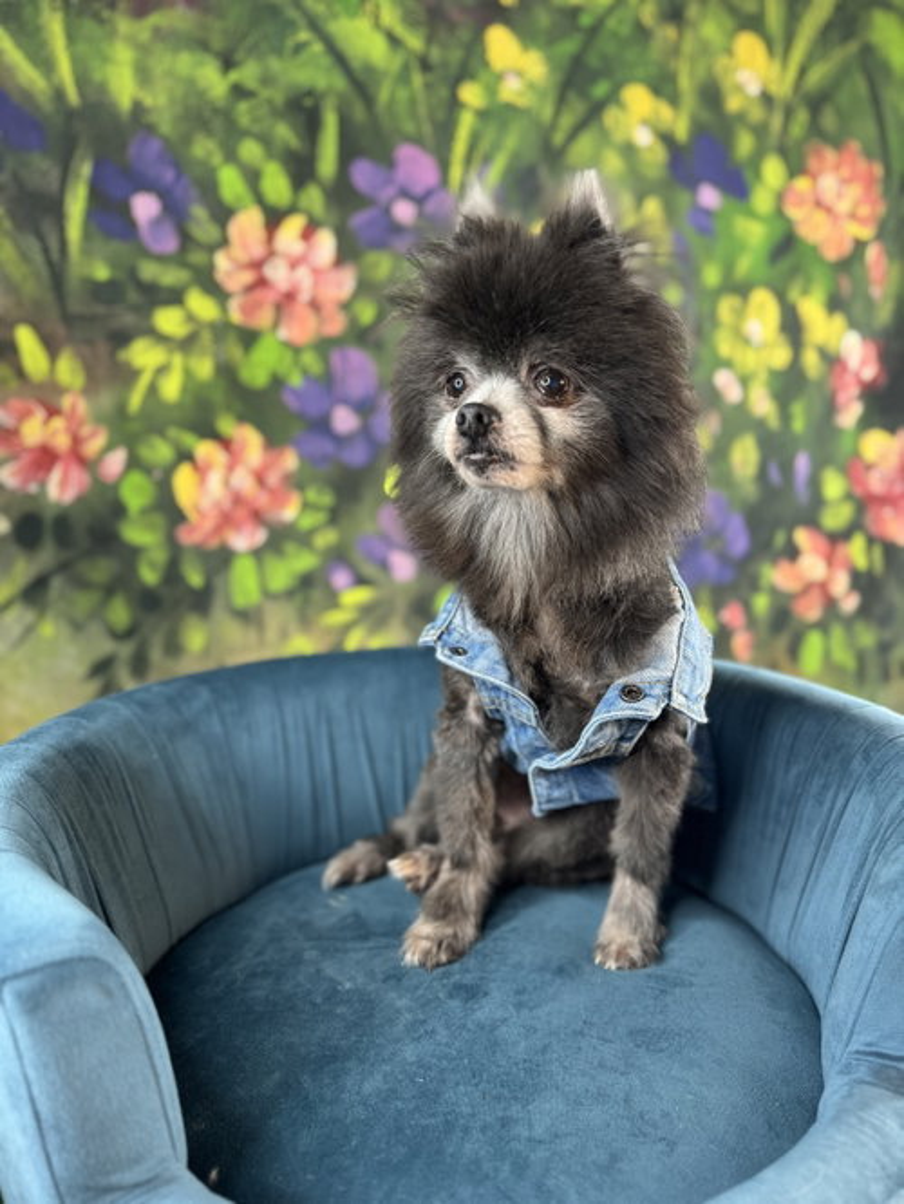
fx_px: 835
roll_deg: -1.1
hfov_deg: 56.8
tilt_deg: -12.6
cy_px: 602
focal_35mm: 24
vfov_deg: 71.6
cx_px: 452
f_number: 1.78
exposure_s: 1/121
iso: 100
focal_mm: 6.76
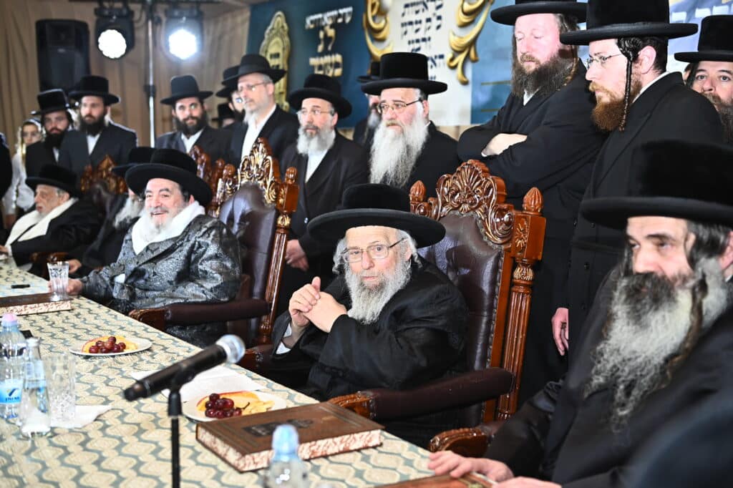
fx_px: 977
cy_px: 244
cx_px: 366
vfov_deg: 28.1
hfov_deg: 41.1
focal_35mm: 48
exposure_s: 1/200
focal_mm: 48
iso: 1000
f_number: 3.2
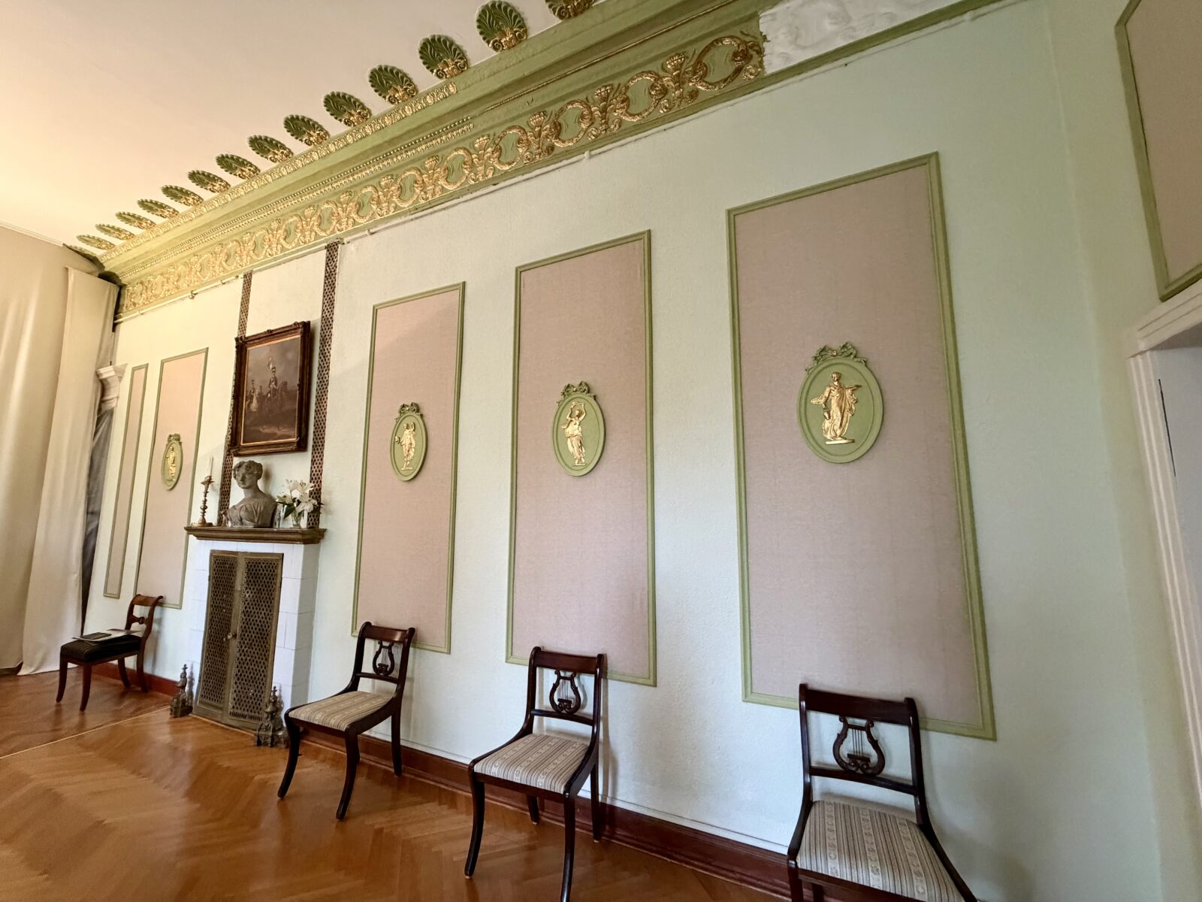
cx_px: 601
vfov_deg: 85.7
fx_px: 486
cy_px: 451
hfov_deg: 102.1
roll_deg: +0.4
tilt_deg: +8.3
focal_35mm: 14
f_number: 2.2
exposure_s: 1/50
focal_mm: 2.22
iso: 500
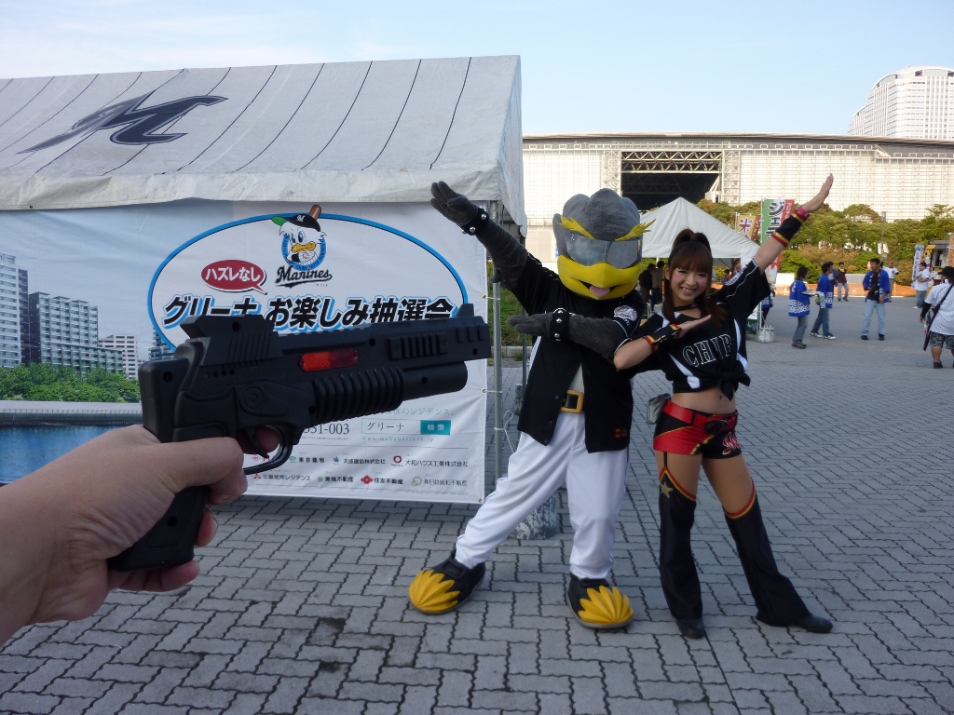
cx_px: 477
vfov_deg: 54.9
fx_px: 689
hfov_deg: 69.4
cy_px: 358
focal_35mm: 25
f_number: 3.3
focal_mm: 4.5
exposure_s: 1/250
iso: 80
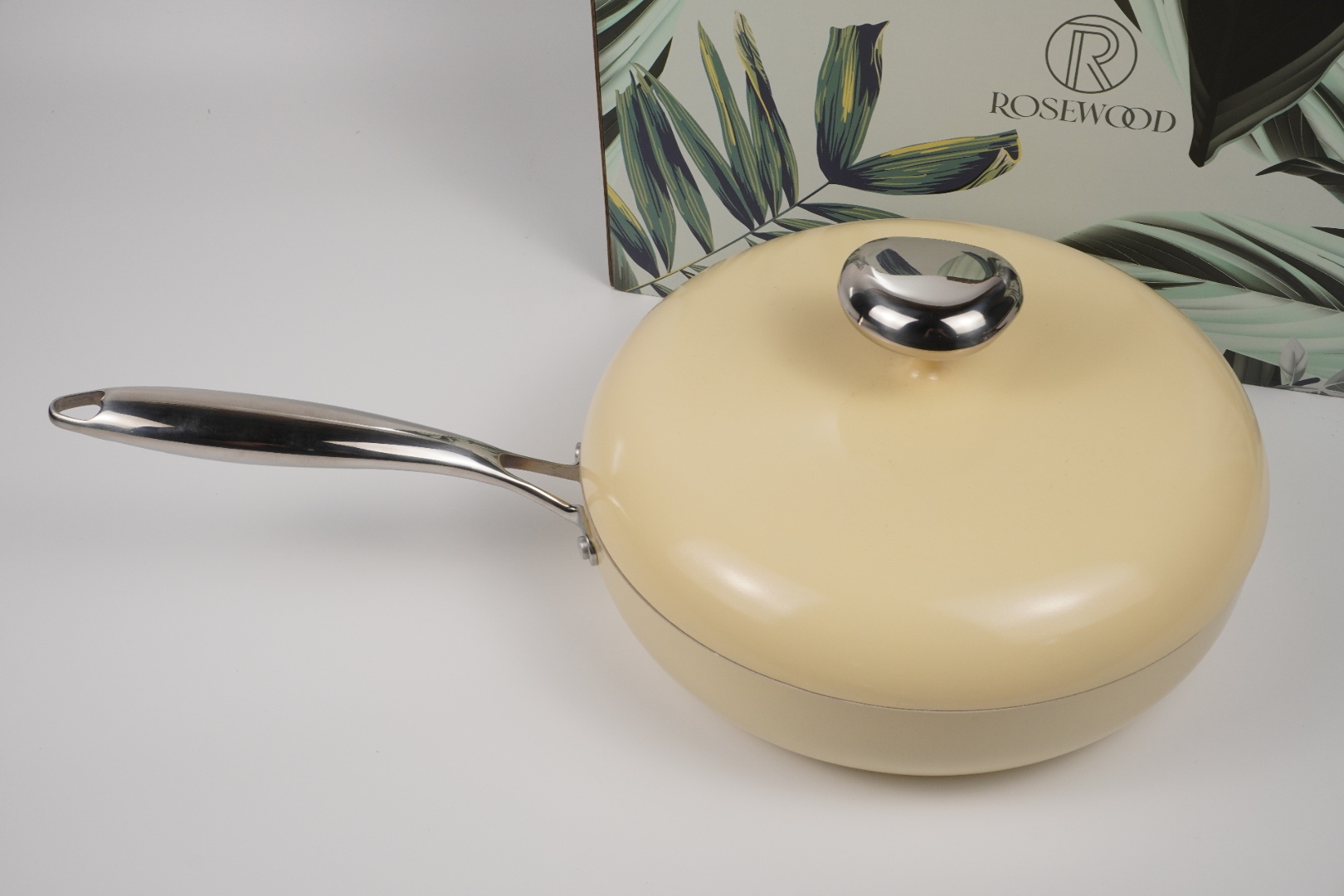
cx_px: 672
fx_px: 1624
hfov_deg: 45.0
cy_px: 448
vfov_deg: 30.8
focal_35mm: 44
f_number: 13
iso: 250
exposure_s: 1/50
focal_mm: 29
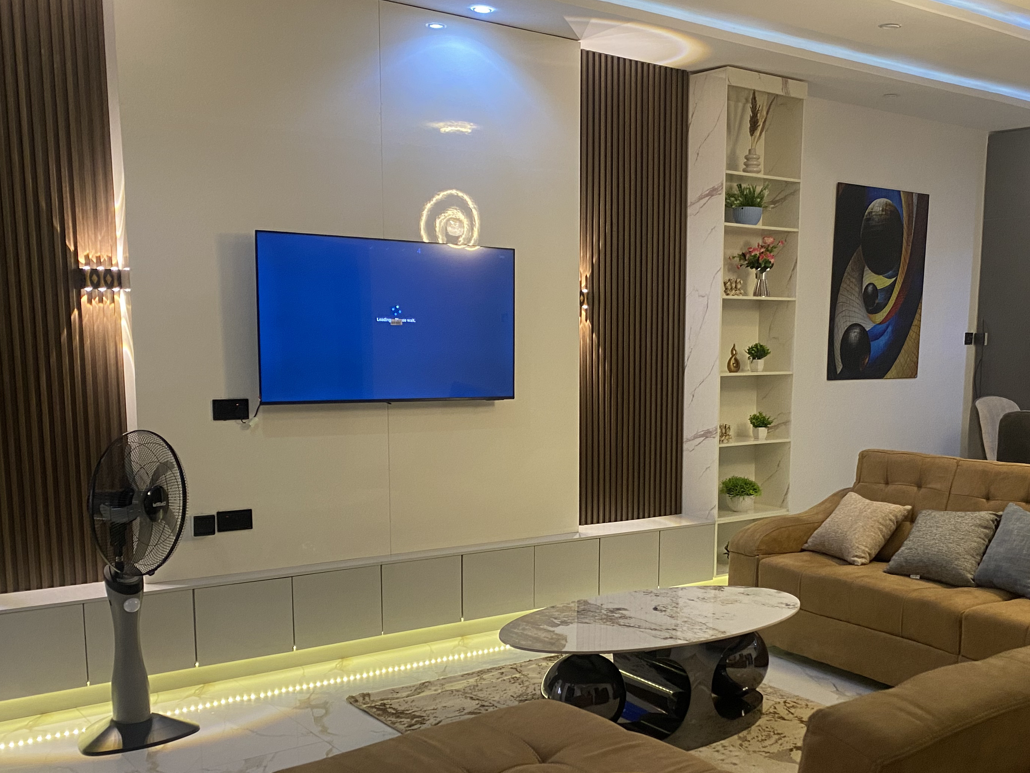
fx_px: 1131
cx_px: 664
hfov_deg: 48.4
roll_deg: -1.5
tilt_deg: -9.4
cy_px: 510
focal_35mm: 38
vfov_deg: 37.3
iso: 125
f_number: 1.8
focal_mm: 4.25
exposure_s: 1/50
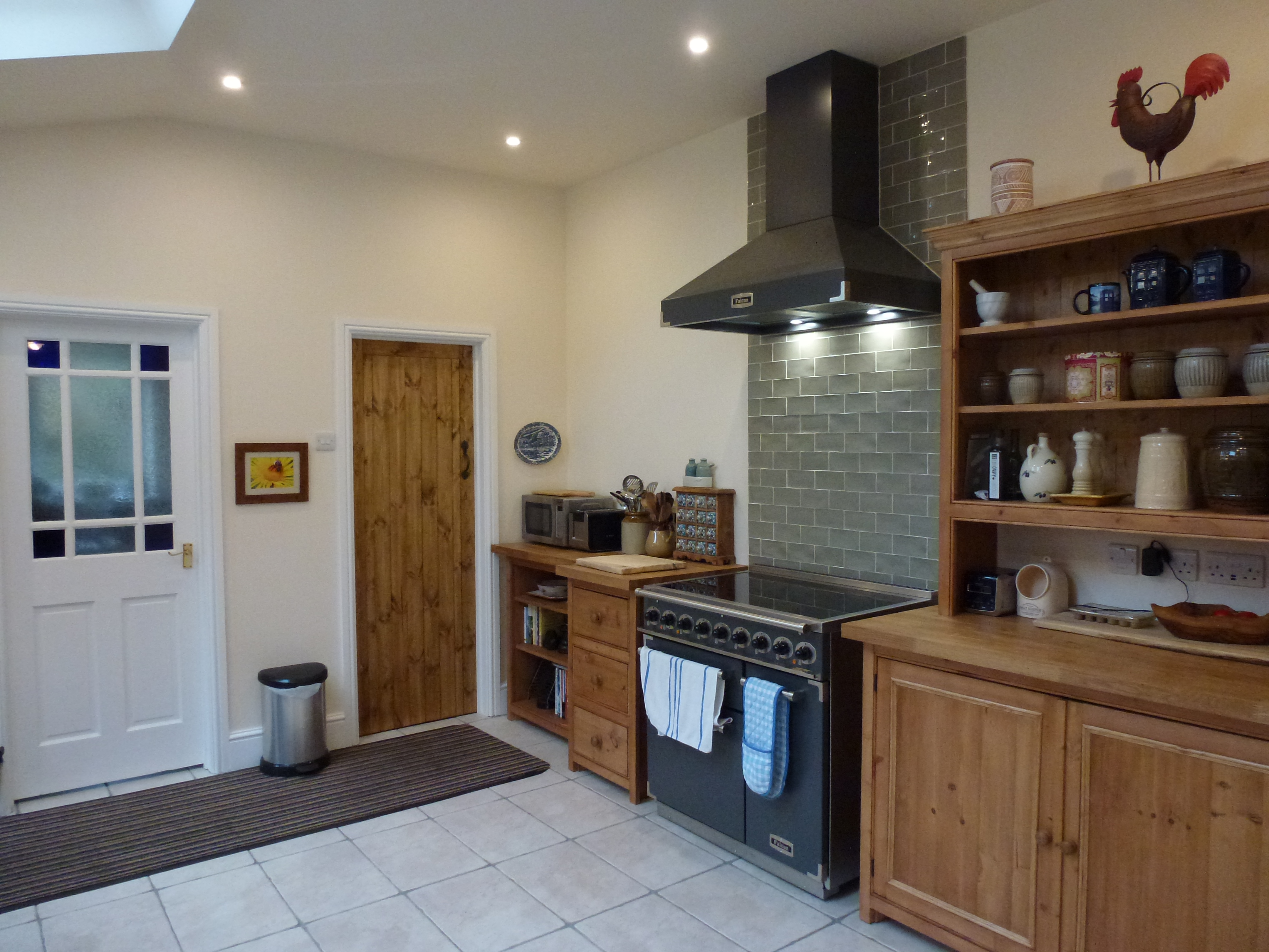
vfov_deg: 56.8
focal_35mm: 24
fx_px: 880
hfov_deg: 71.6
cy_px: 476
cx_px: 634
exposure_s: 1/40
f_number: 3.3
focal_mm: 4.3
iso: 400
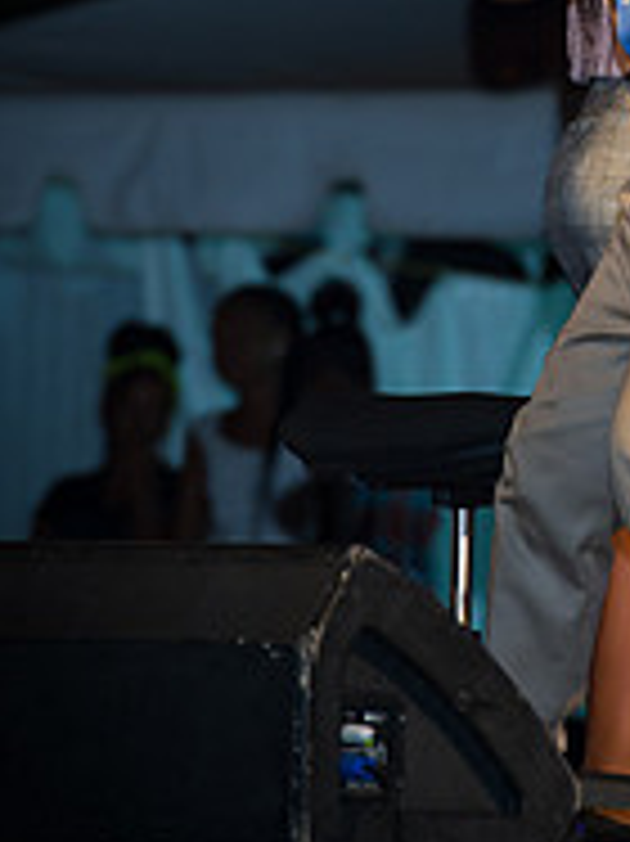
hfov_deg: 3.2
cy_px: 72
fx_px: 11224
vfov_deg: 4.3
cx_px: 592
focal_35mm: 462
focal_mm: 200
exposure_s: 1/160
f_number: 5.6
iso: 1600
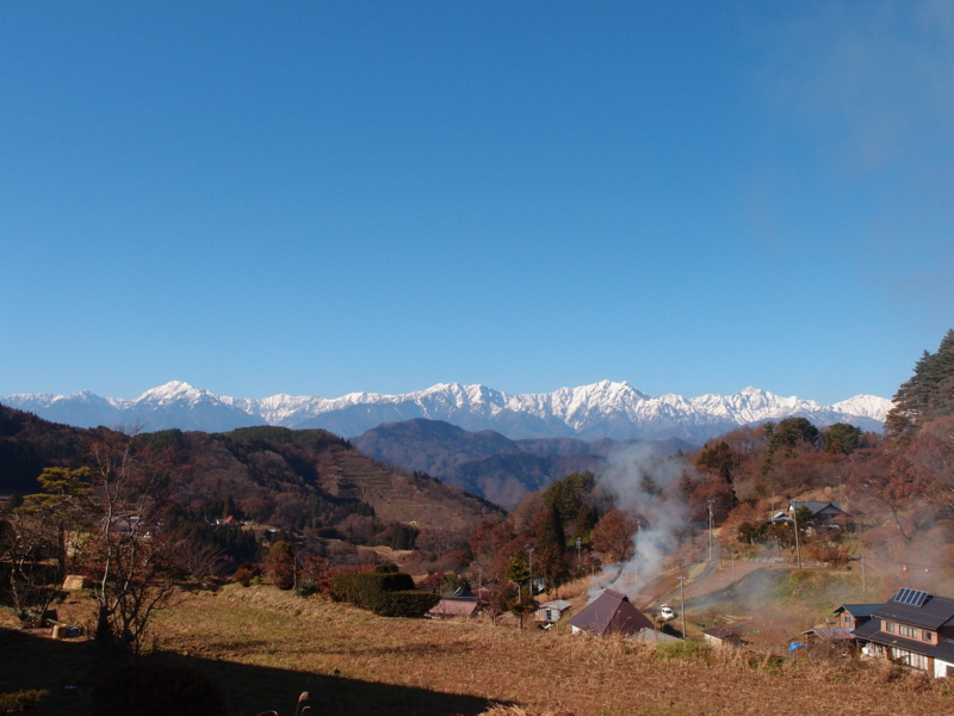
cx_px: 477
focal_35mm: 38
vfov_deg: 37.7
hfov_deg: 49.0
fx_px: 1047
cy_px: 358
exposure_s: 1/800
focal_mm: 8.16
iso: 100
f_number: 5.6
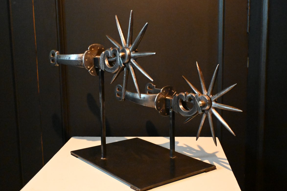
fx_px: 355
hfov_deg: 44.0
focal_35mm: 45
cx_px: 143
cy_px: 97
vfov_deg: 30.2
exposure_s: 1/40
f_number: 4.8
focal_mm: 29
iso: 12800
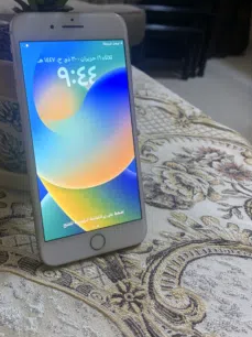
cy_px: 154
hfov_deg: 41.4
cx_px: 95
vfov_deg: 53.9
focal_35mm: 34
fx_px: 330
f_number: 1.8
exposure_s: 1/50
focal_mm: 4.25
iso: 80
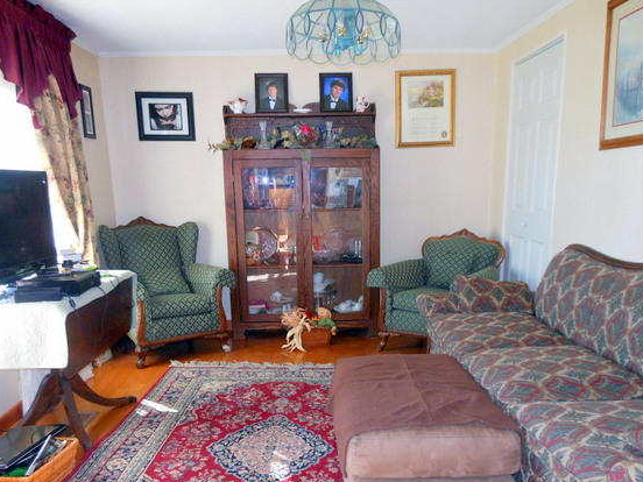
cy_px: 271
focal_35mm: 29
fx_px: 539
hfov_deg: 61.7
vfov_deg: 48.1
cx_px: 315
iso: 250
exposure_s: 1/25
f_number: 3.2
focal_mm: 4.5
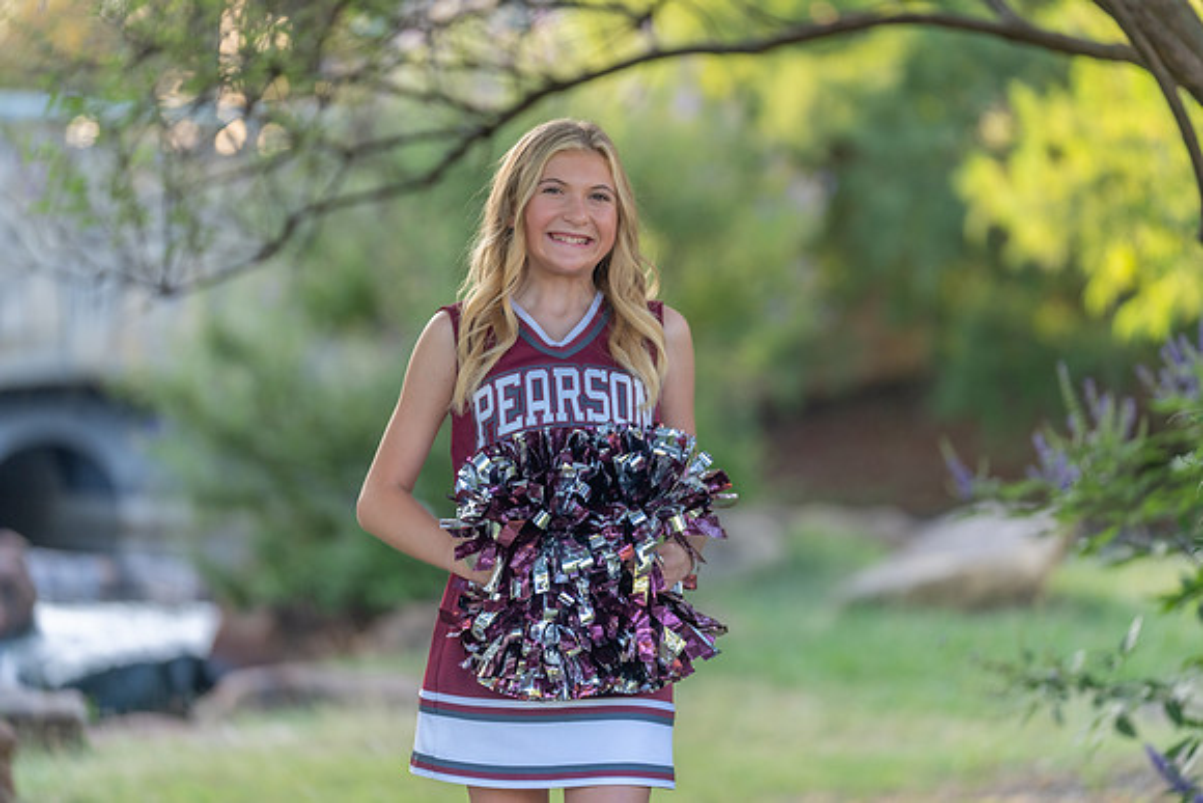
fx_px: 5047
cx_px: 602
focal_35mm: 151
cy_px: 402
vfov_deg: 9.1
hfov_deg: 13.6
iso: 320
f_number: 2.8
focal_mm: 151
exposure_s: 1/320
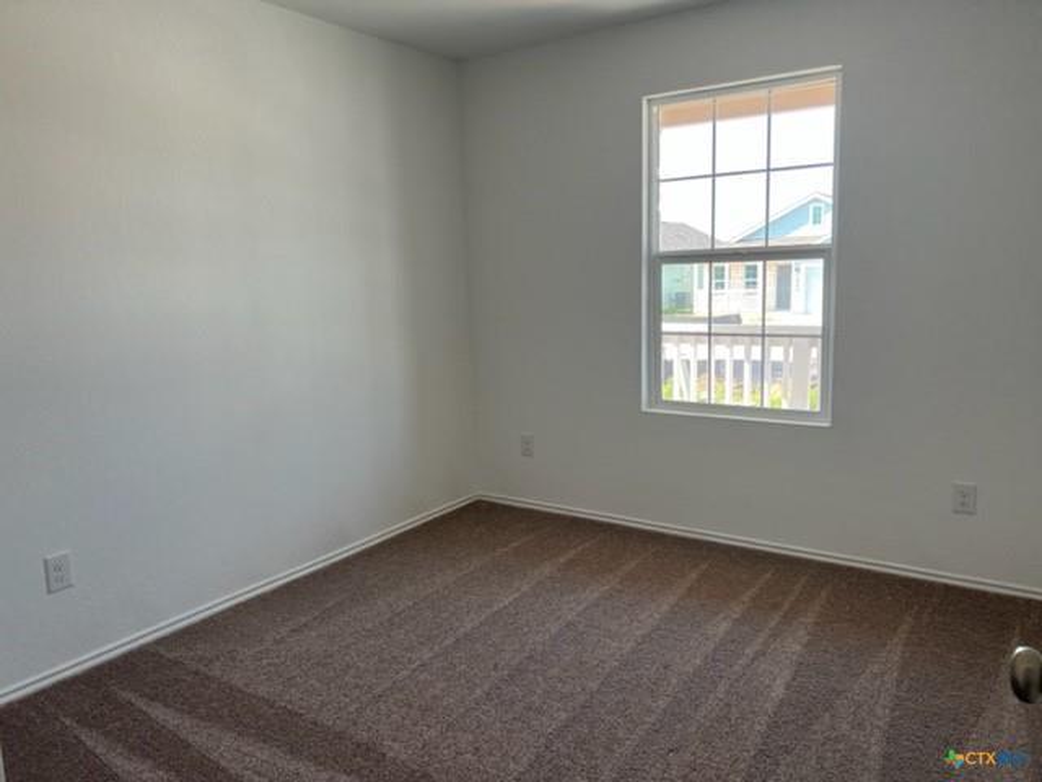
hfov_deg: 67.3
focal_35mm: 26
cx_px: 521
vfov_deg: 53.1
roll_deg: +1.6
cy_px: 391
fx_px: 783
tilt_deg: -8.4
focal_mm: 5.7
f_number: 1.5
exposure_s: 1/164
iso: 50
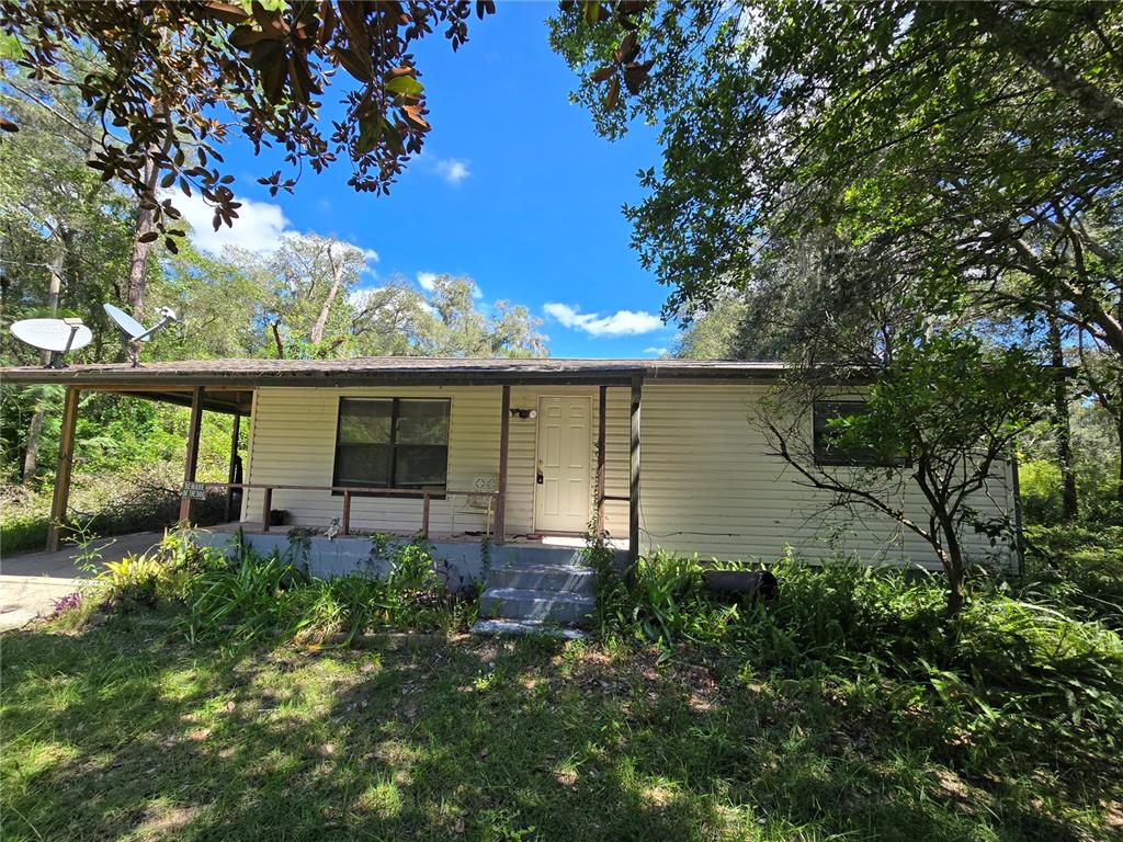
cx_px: 562
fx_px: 422
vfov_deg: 89.9
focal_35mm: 13
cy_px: 421
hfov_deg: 106.2
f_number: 2.2
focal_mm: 2.2
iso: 50
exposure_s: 1/767
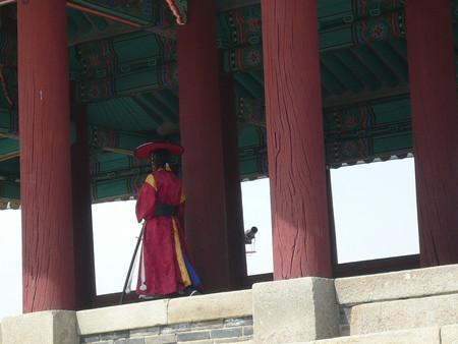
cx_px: 229
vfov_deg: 11.6
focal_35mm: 128
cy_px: 172
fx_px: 1694
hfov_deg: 15.4
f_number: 5
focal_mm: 14.2
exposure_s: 1/320
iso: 100
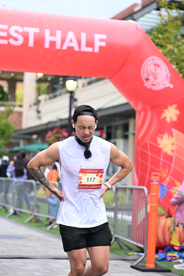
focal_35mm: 92
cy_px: 142
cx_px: 99
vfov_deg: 22.1
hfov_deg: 14.9
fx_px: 705
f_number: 2.8
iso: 640
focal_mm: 85
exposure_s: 1/1600
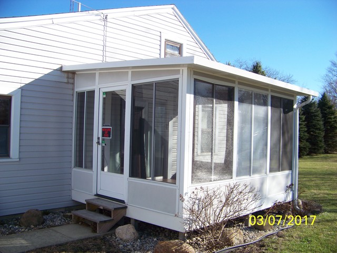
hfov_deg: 51.4
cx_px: 168
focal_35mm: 36
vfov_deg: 39.7
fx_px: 350
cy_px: 126
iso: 64
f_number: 2.8
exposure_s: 1/640
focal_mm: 5.85
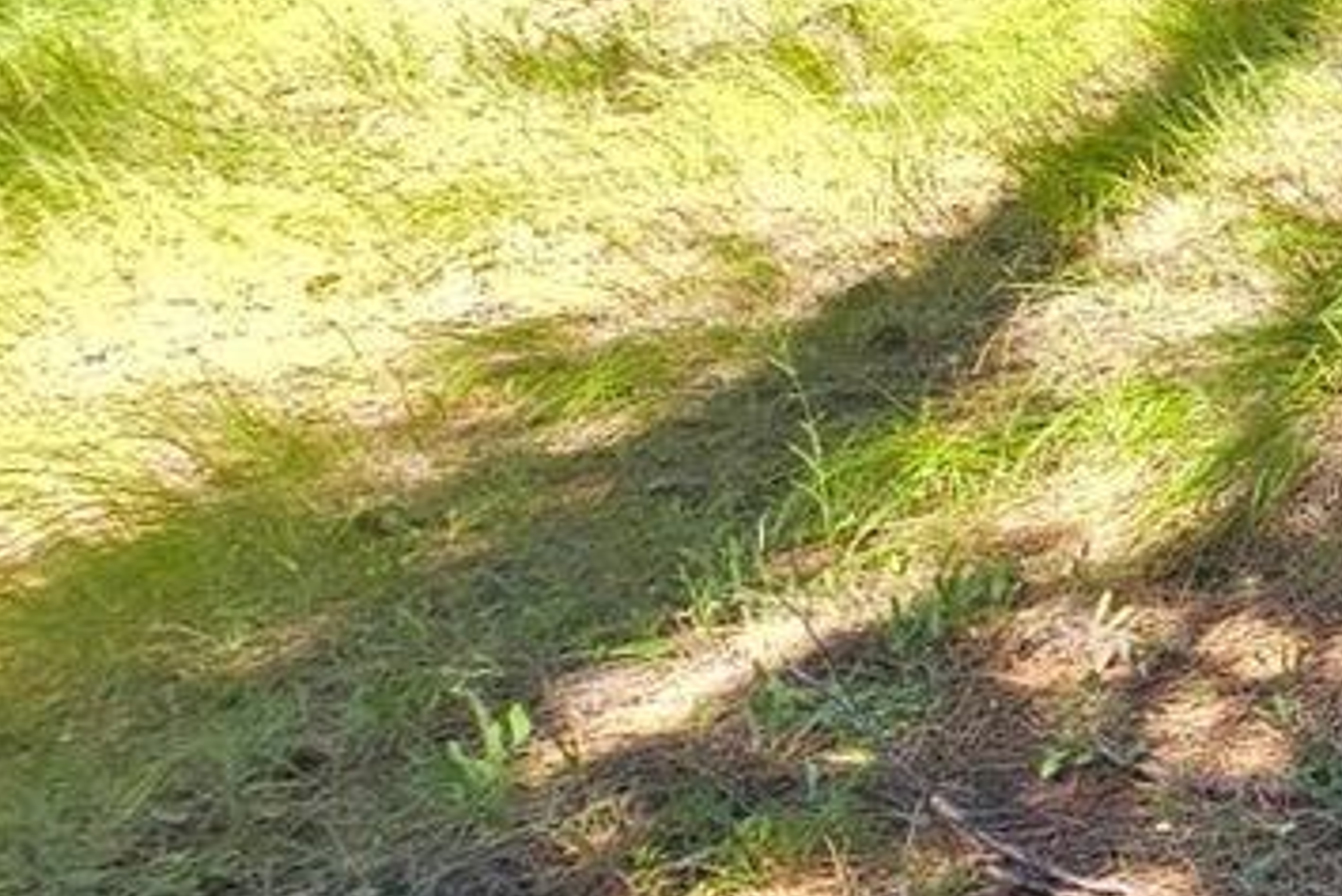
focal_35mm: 52
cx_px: 2383
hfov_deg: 22.6
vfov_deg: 25.0
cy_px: 34
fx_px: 1939
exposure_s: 1/202
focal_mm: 2.2
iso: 50
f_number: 2.2
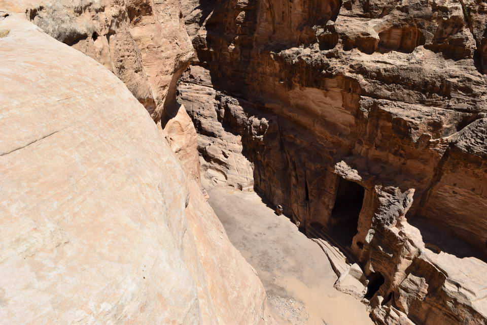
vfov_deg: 47.9
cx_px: 244
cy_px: 162
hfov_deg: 67.4
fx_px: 365
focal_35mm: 27
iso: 200
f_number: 10
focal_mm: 18
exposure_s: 1/500
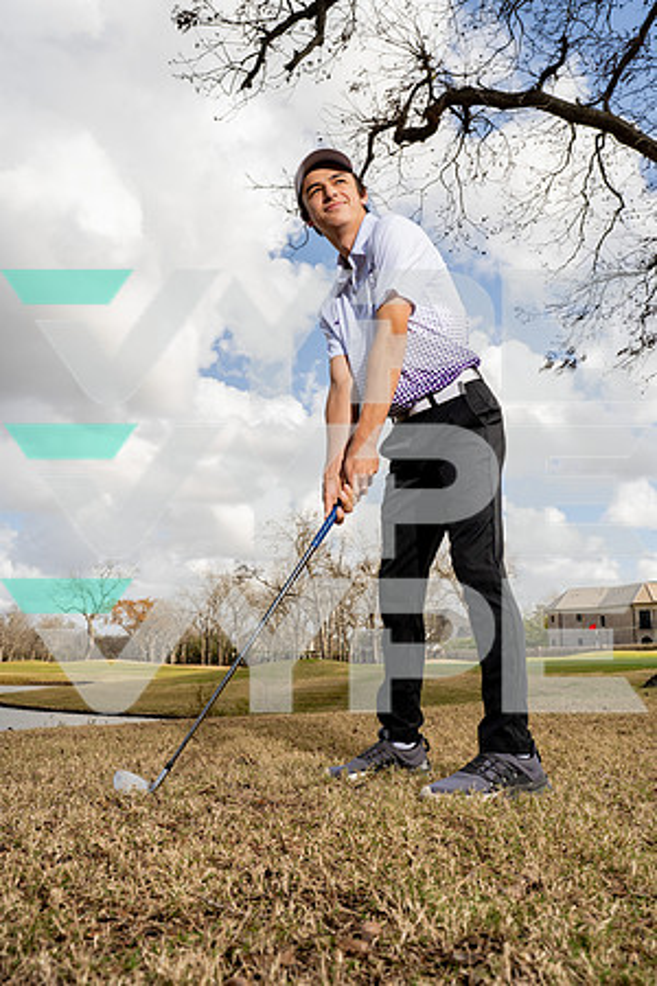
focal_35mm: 29
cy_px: 493
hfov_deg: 45.0
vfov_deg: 63.7
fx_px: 794
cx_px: 328
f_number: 8
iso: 100
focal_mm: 29
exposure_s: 1/250
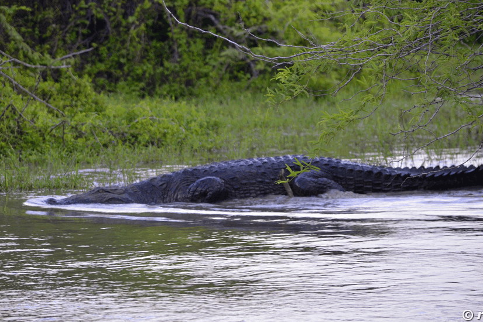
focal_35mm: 254
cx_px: 263
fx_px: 3401
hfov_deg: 8.1
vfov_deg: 5.4
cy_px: 157
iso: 400
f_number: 5
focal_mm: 155
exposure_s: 1/80
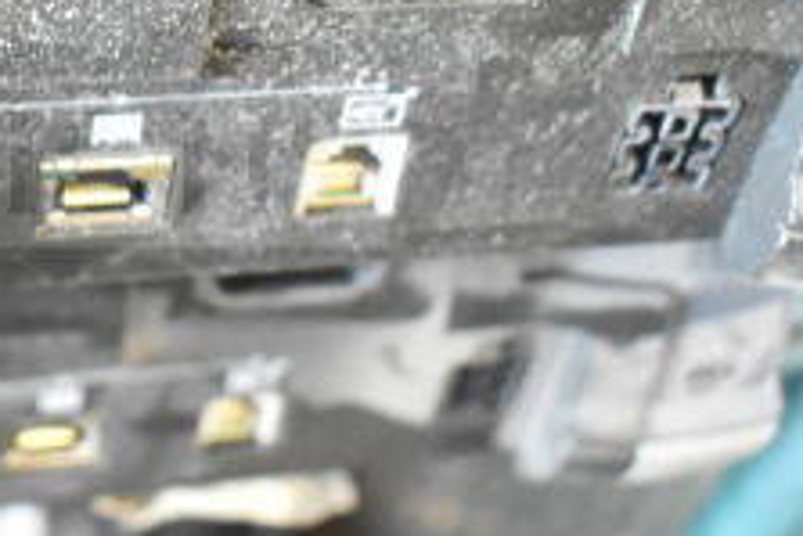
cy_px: -38
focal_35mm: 102
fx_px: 2285
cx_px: -18
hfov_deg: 19.3
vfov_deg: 13.2
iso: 4500
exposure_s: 1/40
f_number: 4
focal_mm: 25
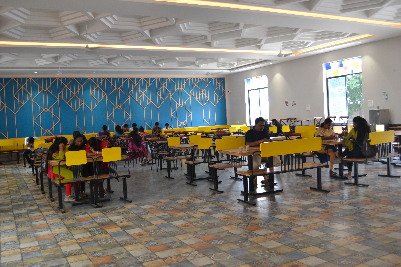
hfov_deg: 57.2
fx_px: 368
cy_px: 134
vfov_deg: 40.0
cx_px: 200
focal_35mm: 33
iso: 400
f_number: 4
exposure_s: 1/40
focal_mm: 22
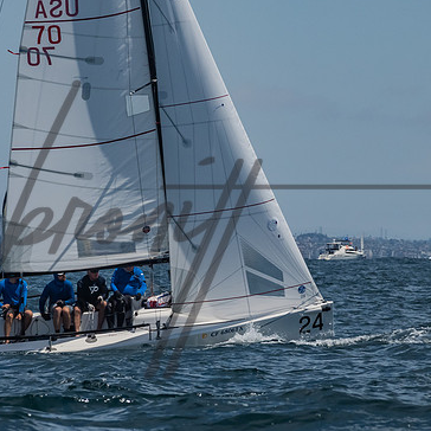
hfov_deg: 4.0
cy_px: 246
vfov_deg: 4.0
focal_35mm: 441
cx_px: 130
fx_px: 6212
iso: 640
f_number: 14
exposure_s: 1/1600
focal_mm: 195
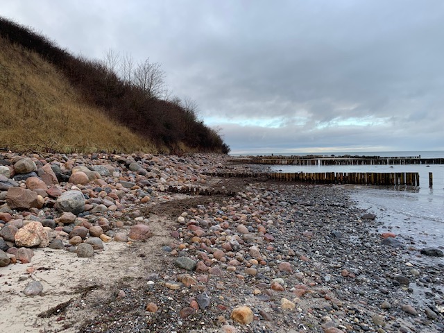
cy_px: 166
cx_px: 222
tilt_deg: -1.4
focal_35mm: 26
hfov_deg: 67.3
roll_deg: +0.6
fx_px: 333
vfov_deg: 53.1
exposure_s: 1/249
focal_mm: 4.25
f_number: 1.8
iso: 25
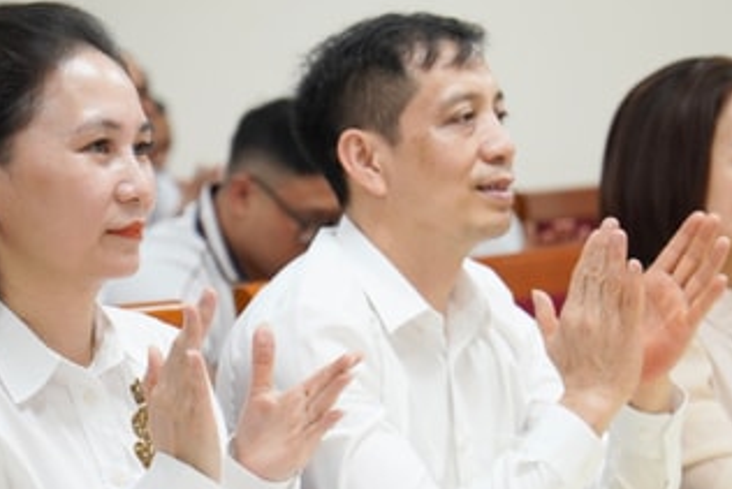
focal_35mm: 159
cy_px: 357
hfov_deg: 12.9
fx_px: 3234
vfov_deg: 8.6
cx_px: 338
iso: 400
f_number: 2.8
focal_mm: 62
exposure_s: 1/200
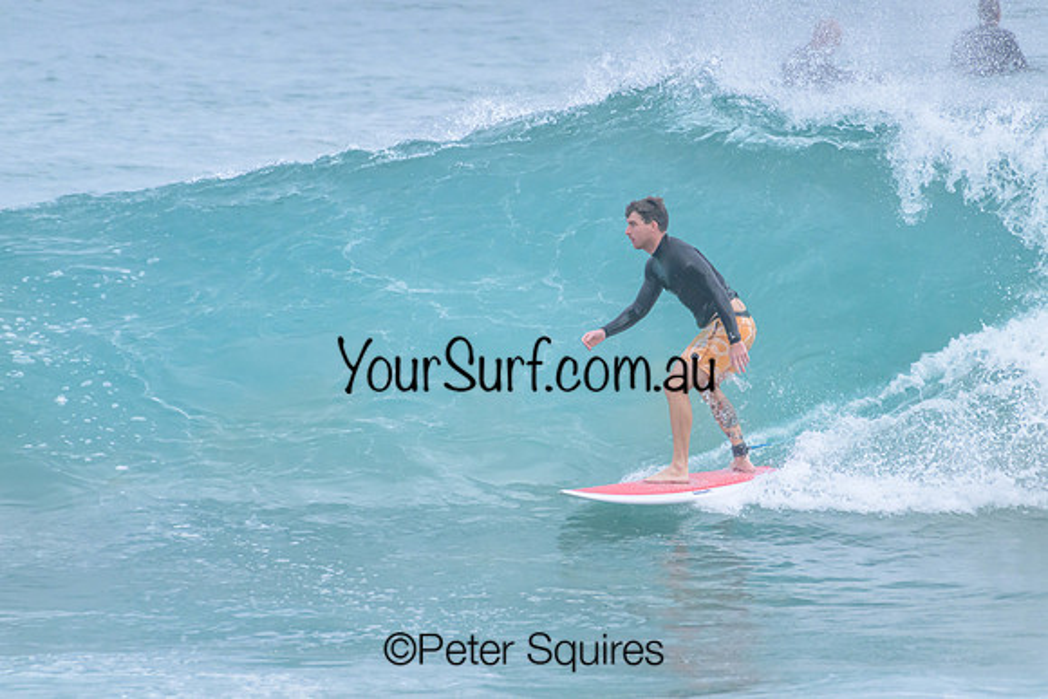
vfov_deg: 1.4
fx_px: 29117
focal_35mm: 1000
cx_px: 524
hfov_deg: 2.1
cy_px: 350
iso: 3200
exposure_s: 1/2000
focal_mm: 1000
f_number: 11
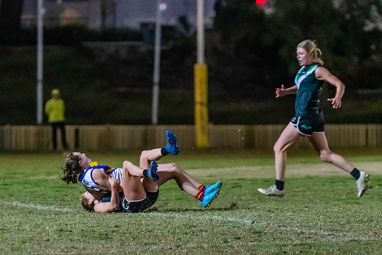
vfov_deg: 3.0
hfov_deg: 4.5
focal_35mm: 459
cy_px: 219
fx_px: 4873
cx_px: 20
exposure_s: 1/1000
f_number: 2.8
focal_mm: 210
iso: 10000
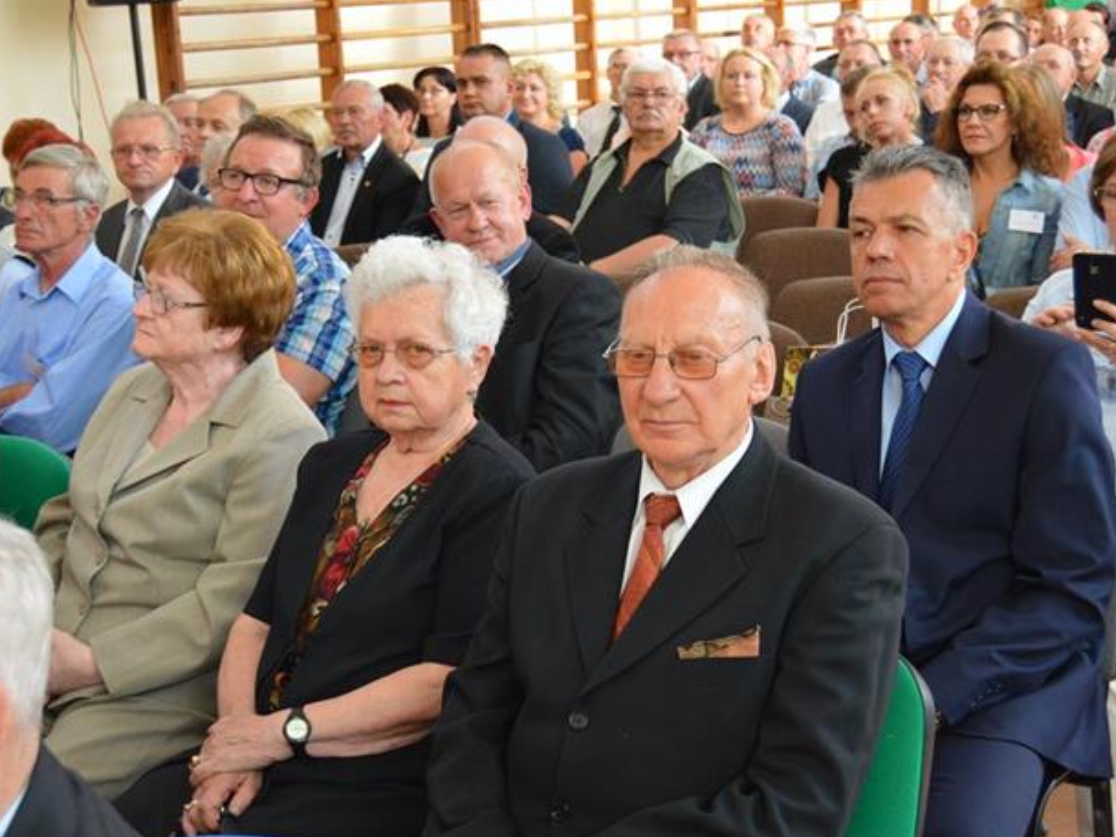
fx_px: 1709
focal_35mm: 53
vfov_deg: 27.5
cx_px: 586
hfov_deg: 36.2
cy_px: 419
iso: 720
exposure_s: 1/60
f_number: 4.5
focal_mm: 32
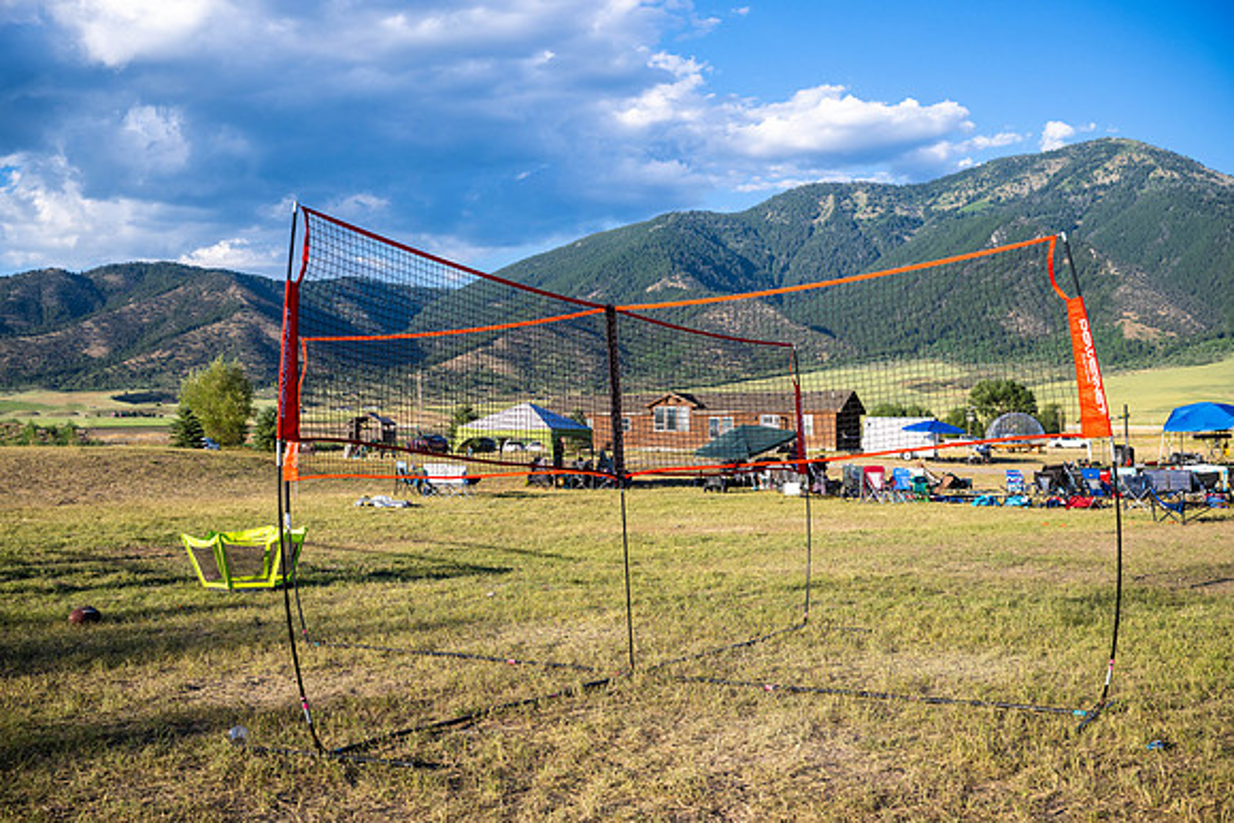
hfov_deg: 50.7
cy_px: 412
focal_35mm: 38
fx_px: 1303
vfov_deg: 35.1
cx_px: 617
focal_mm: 38
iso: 400
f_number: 5.6
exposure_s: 1/1250
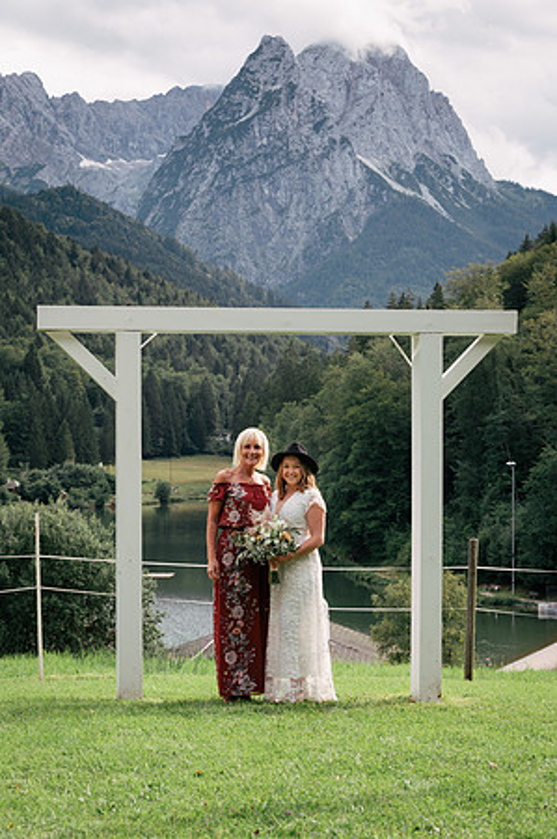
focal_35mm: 70
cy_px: 420
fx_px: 1628
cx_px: 278
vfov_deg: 28.9
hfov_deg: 19.4
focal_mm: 70
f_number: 8
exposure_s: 1/250
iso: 500
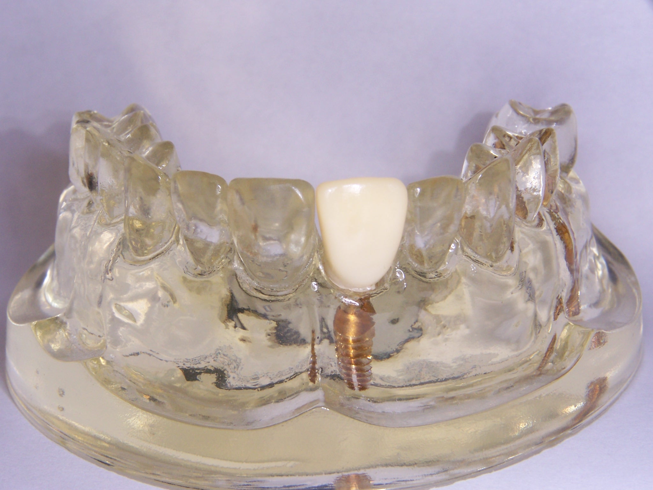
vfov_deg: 21.3
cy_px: 245
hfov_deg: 28.2
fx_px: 1302
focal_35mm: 69
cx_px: 326
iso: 100
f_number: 8
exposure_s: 1/80
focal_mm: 11.5
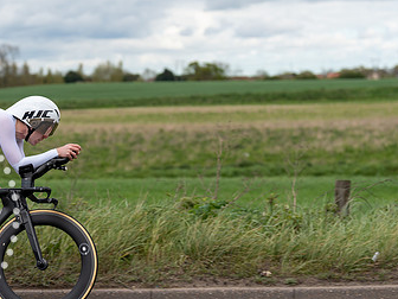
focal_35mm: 141
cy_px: 152
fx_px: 1621
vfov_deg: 10.5
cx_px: 92
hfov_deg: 13.9
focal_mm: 85
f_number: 3.2
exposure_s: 1/1000
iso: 125
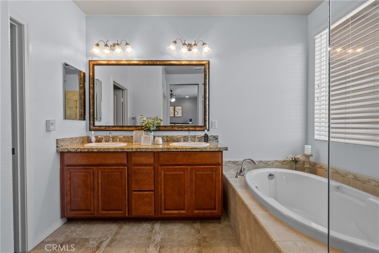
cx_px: 190
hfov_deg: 96.7
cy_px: 126
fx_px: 168
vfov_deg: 73.8
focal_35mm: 16
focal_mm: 16
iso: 1600
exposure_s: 1/25
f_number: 8
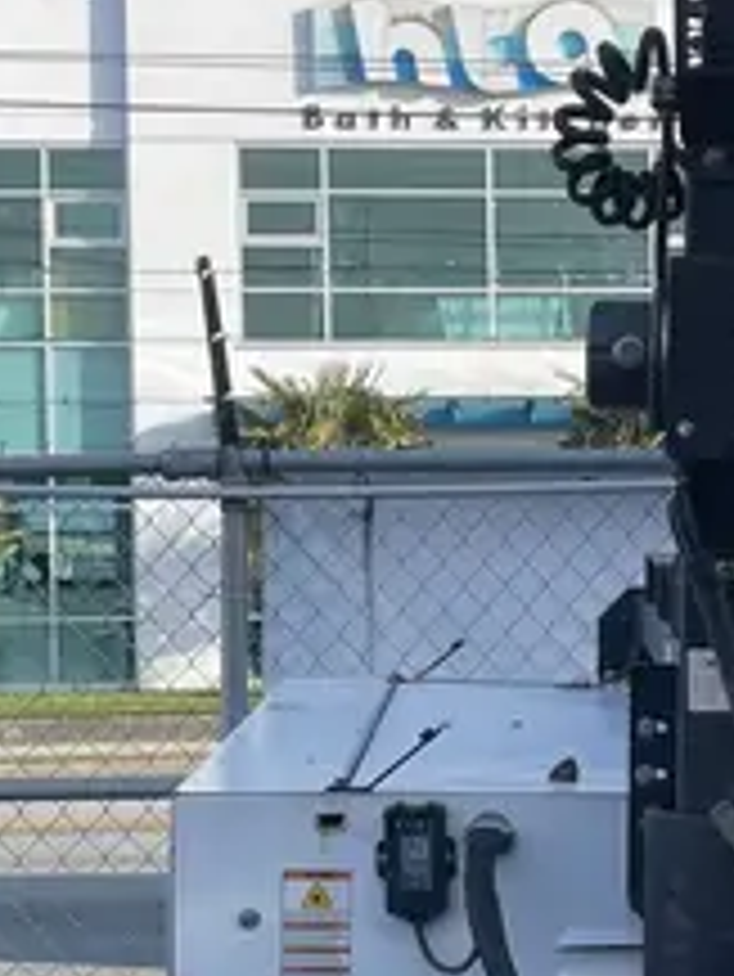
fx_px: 2486
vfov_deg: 22.2
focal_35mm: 88
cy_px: 632
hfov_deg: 16.5
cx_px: 693
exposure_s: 1/1887
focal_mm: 4.2
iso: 32
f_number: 1.6
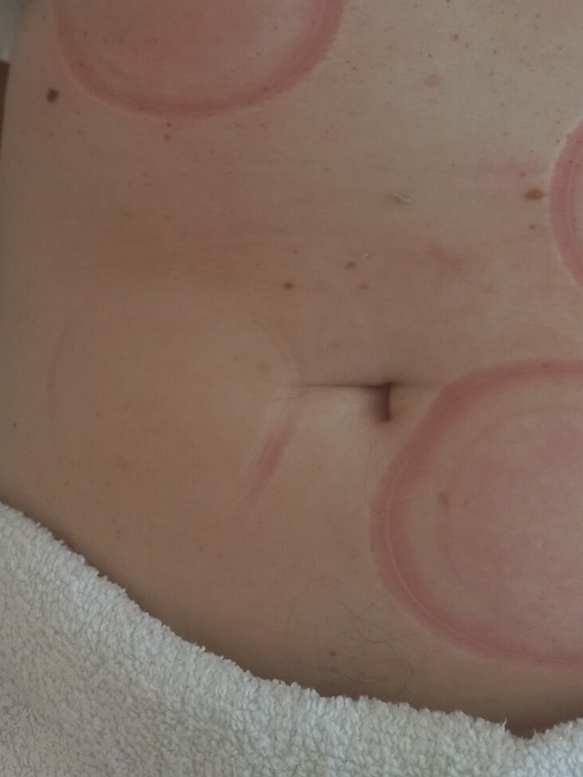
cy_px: 151
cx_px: 554
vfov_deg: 37.5
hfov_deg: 28.2
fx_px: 1100
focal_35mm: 49
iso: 160
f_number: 1.8
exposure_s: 1/33.3
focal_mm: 4.6
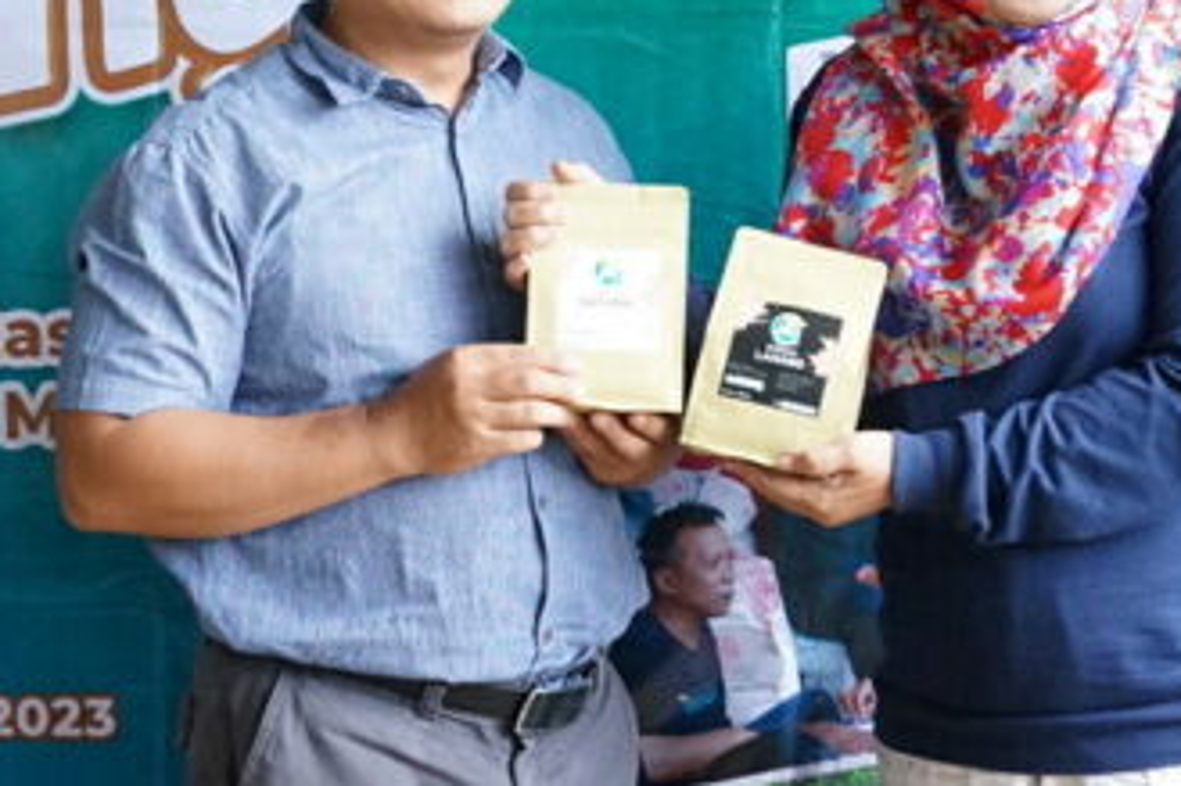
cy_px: 158
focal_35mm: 112
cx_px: 424
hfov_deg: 18.2
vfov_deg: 12.2
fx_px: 3672
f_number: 5.6
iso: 3200
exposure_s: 1/200
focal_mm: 32
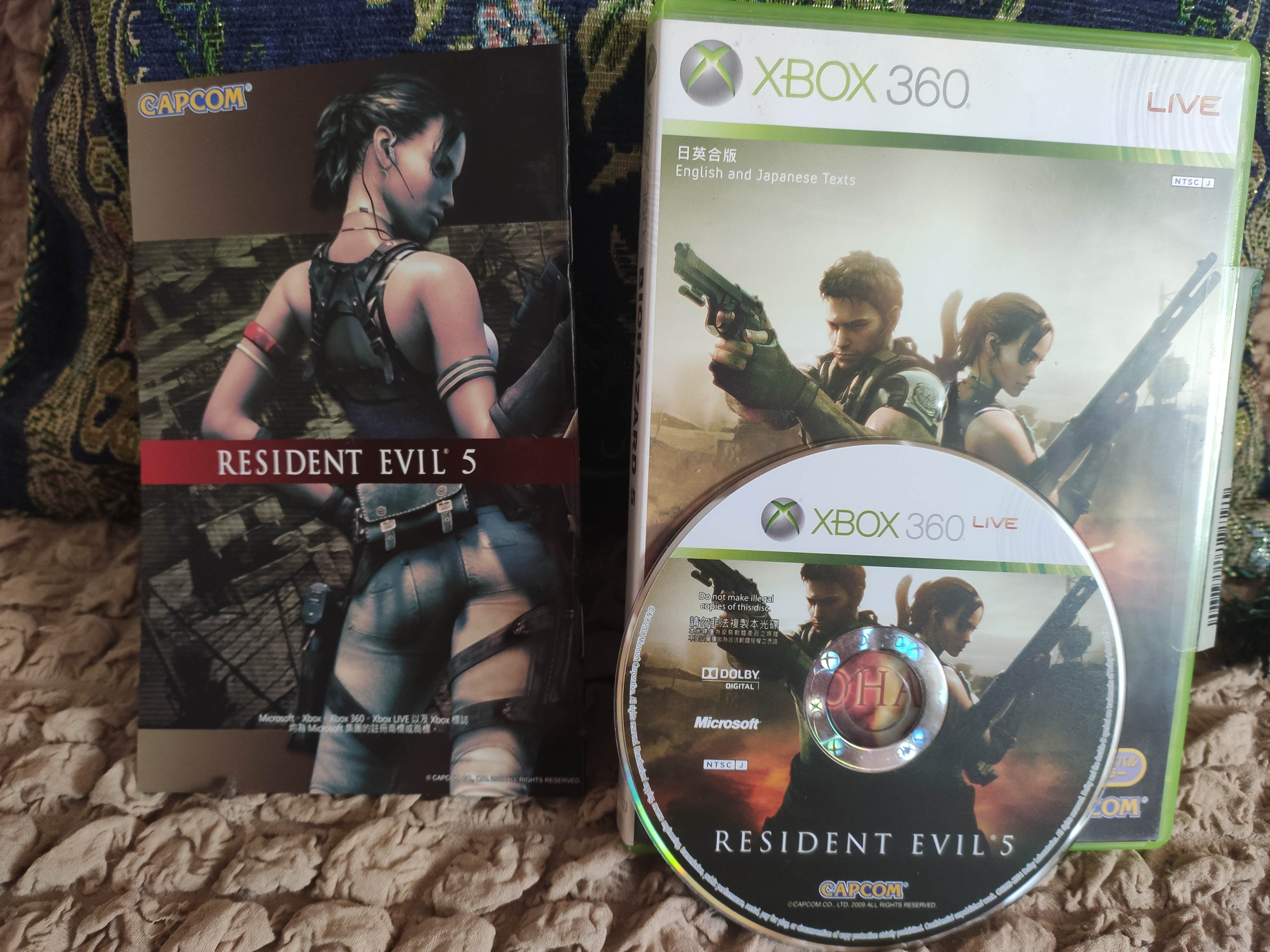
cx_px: 635
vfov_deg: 53.1
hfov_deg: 67.3
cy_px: 476
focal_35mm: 26
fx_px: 954
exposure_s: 1/33
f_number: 1.75
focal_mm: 4.77
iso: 907
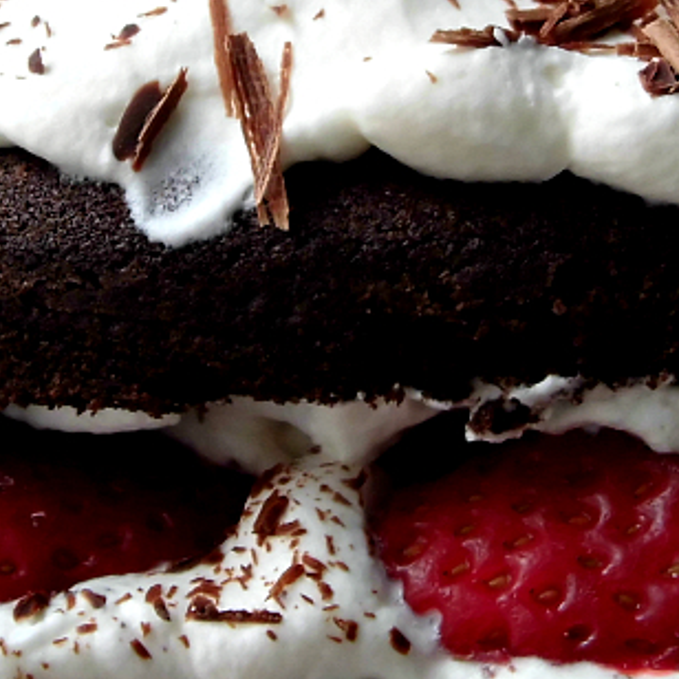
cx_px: 240
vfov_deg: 12.6
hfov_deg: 12.6
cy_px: 79
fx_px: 3063
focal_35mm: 138
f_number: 3.4
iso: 100
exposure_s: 1/125
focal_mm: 8.3
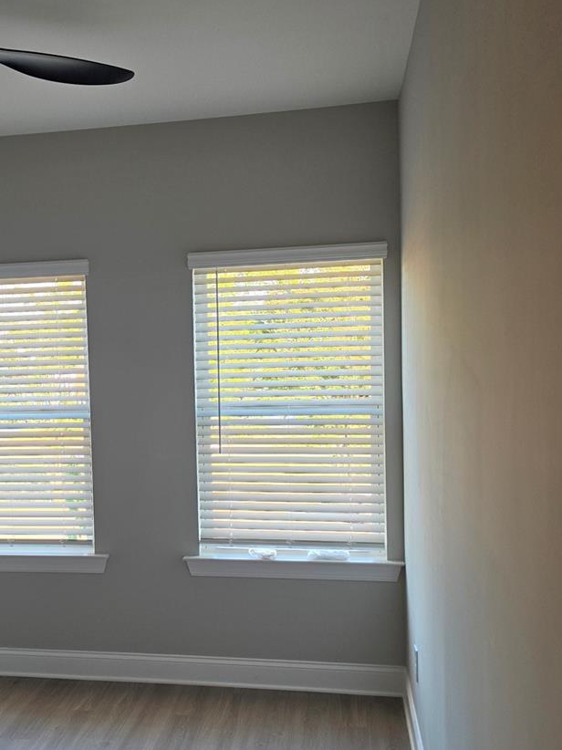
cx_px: 117
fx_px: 931
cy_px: 425
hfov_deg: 32.7
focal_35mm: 43
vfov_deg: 43.8
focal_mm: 6.5
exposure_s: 1/180
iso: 100
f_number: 1.4
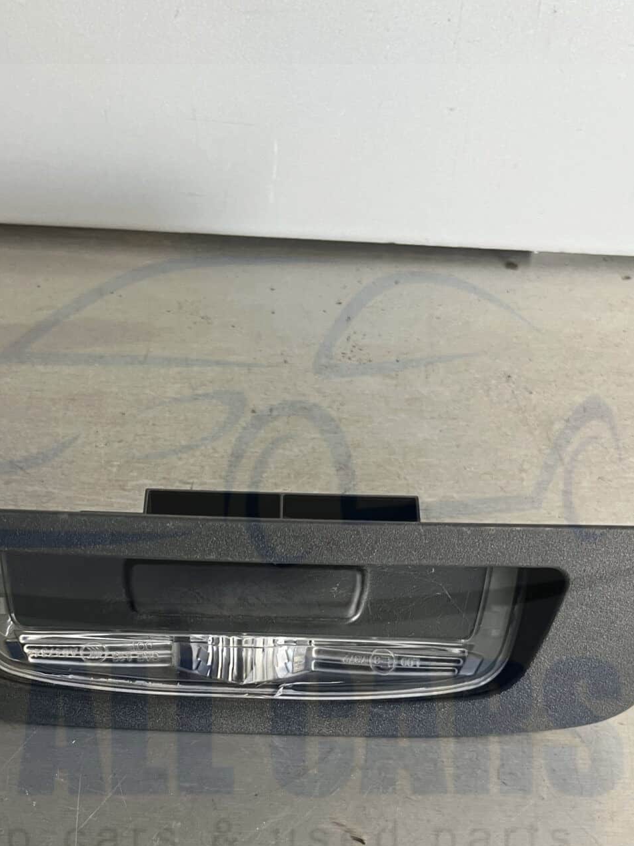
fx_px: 1026
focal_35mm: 42
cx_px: 255
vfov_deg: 44.0
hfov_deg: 34.2
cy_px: 576
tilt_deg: -54.9
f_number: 1.6
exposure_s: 1/60
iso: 160
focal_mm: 5.1
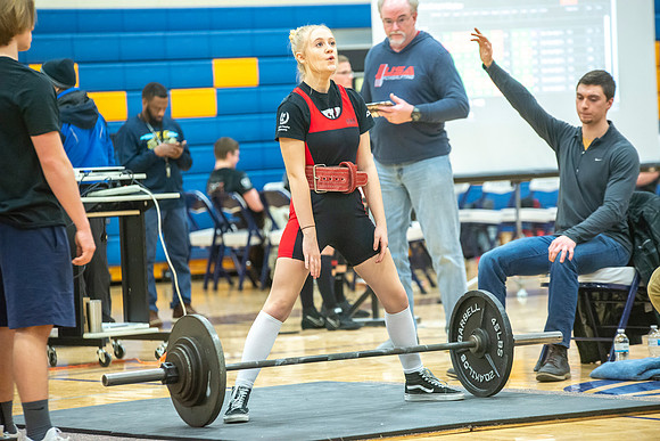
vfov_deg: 7.4
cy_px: 220
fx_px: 3392
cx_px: 330
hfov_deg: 11.1
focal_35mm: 185
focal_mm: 185
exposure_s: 1/250
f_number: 4
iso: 6400
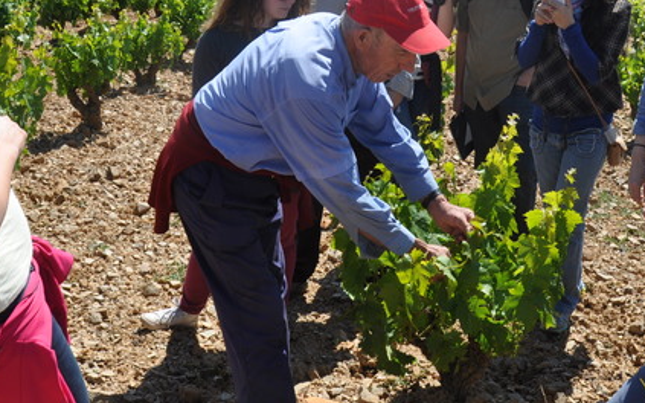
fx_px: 914
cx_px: 348
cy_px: 88
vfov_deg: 24.5
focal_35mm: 52
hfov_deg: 38.9
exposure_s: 1/320
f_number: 9
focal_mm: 18
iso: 200
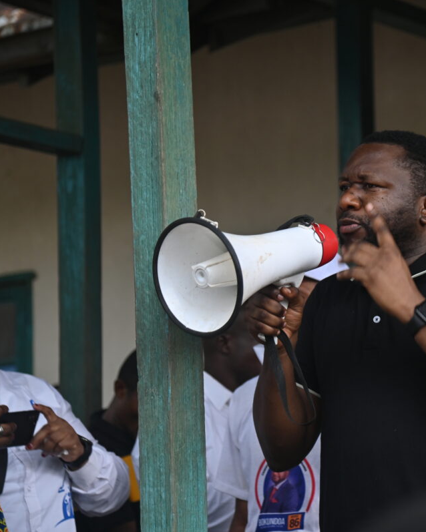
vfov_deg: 14.8
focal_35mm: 130
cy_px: 266
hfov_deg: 11.8
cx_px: 312
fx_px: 2048
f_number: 4
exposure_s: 1/125
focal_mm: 92
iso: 400
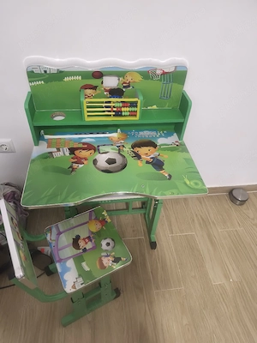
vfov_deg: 73.9
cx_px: 128
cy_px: 172
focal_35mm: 23
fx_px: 228
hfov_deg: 58.9
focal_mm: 6.18
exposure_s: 1/25.1
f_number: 1.65
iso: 1600
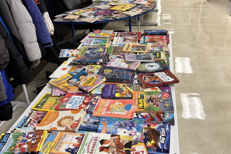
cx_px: 118
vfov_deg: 36.9
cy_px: 81
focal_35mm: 36
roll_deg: +3.3
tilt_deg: -30.2
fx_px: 231
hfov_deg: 53.1
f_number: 1.6
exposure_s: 1/60
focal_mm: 5.96
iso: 125
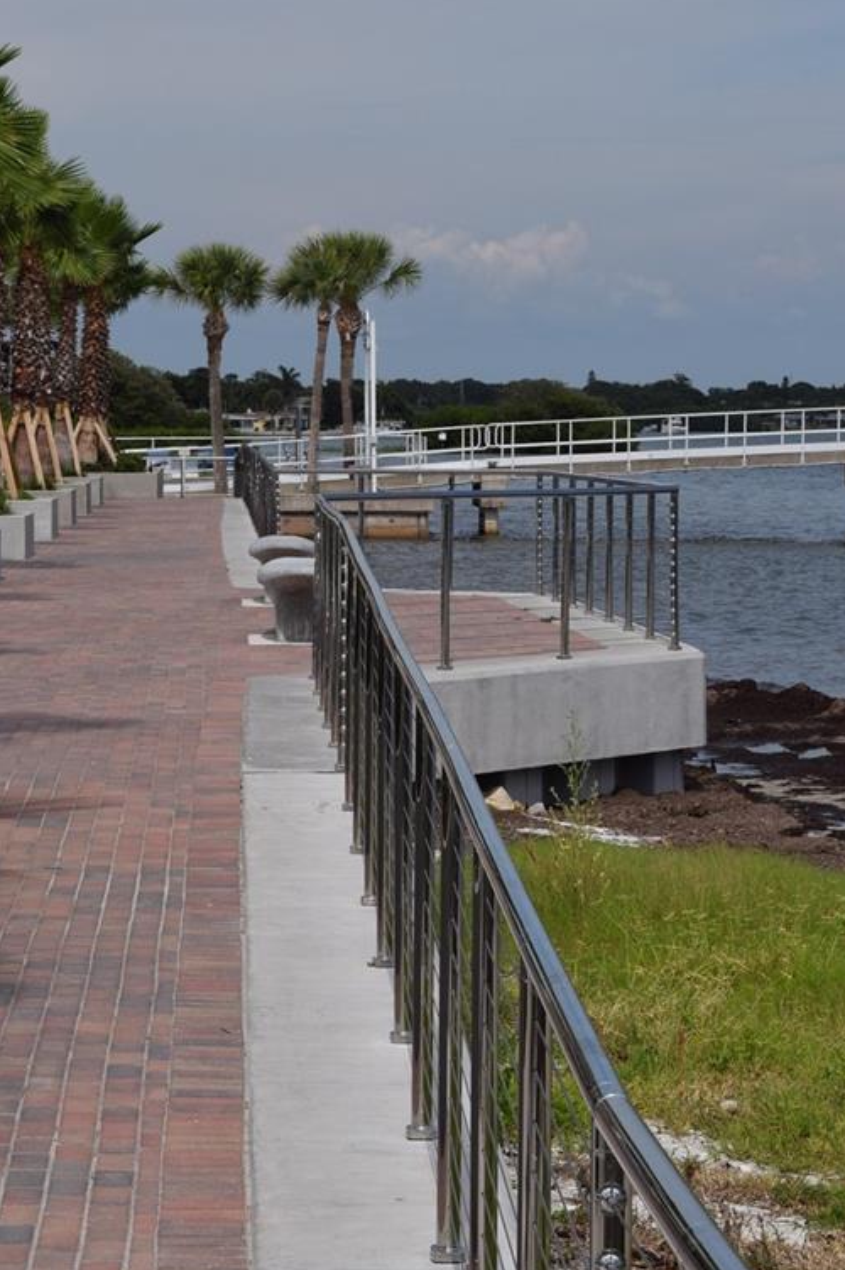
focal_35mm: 132
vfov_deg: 15.5
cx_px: 293
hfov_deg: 10.4
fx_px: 4644
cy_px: 408
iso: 200
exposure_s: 1/500
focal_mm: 55
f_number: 11
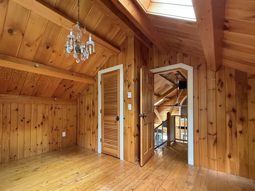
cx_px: 113
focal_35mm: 17
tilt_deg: +0.7
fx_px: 125
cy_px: 109
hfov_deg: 90.6
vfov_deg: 74.3
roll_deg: -0.5
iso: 640
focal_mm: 2.22
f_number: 2.2
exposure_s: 1/60
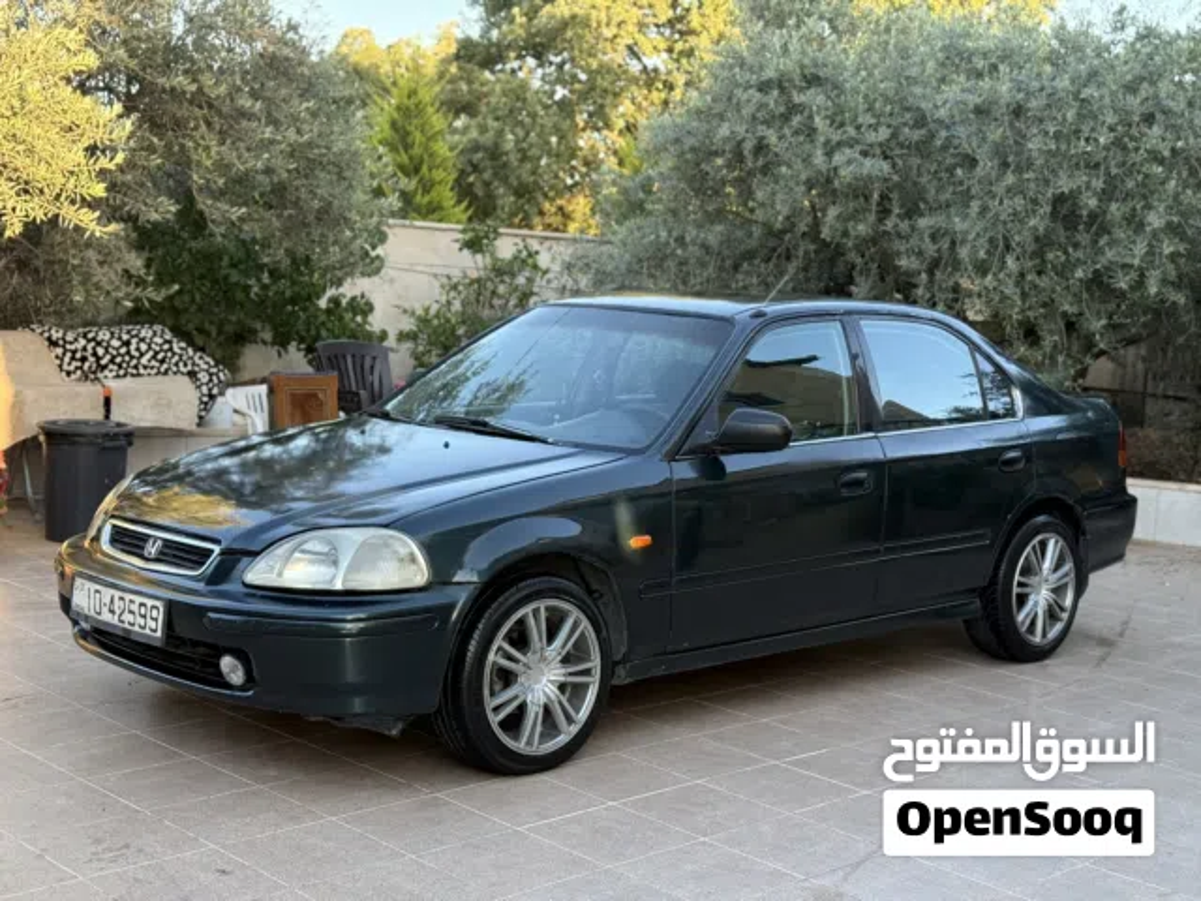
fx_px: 1665
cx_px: 600
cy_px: 450
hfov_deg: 39.7
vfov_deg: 30.3
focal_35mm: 48
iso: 100
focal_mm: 6.76
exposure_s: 1/284
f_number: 1.78
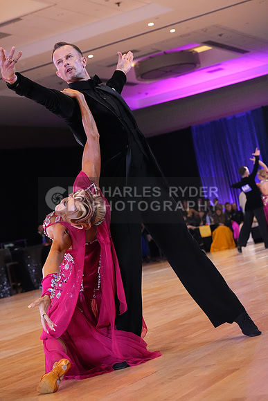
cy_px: 200
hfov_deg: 17.7
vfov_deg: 26.3
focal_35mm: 77
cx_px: 134
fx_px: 859
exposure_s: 1/400
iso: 12800
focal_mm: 77
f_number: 5.6
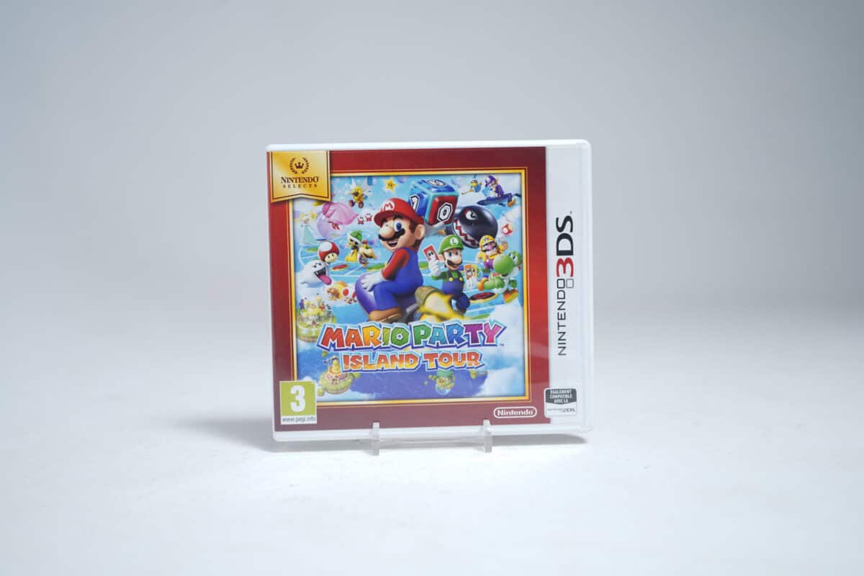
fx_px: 912
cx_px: 432
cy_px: 288
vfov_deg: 35.1
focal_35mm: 38
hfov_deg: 50.7
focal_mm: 38
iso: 64
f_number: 4
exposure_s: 1/6
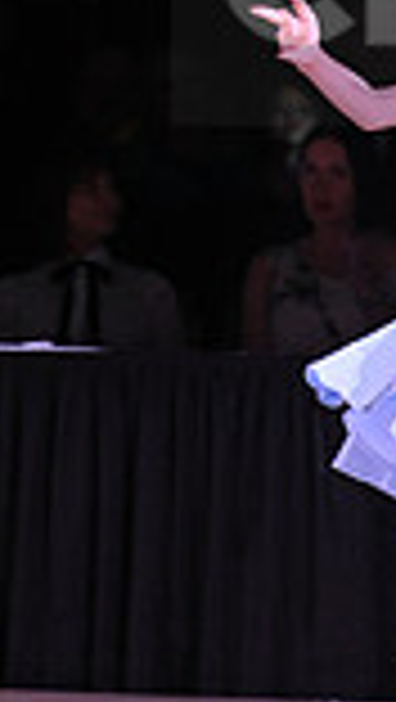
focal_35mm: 781
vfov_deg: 2.8
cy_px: -22
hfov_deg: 1.6
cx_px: 794
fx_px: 14548
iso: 1600
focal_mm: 200
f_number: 4
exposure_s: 1/200
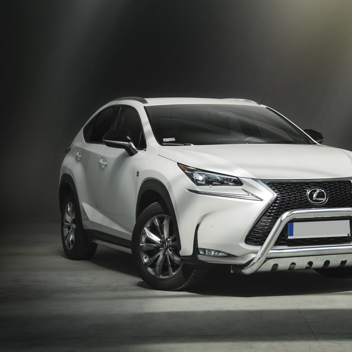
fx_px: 932
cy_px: 175
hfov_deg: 21.3
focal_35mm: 81
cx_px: 221
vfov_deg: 21.4
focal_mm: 42
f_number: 9
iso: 320
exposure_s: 1/320
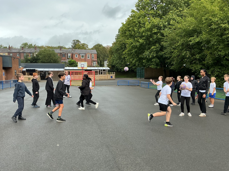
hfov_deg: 61.7
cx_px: 114
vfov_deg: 48.2
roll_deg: +0.3
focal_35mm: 29
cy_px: 86
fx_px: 192
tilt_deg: -4.2
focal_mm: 3
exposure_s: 1/606
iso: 25
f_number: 1.8
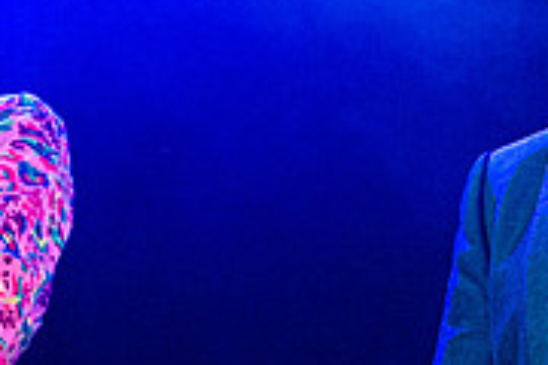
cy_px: 131
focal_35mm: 645
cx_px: 250
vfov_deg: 2.1
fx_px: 9818
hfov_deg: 3.2
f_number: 4.5
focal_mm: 200
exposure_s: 1/400
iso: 9000
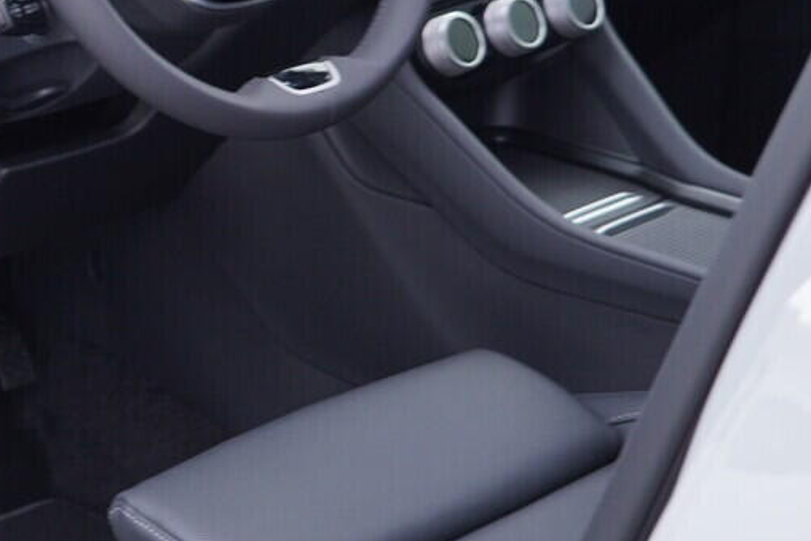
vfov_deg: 13.4
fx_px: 2298
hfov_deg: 18.6
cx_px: -251
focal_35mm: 102
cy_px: 187
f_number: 2.8
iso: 160
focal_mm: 24
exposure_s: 1/40
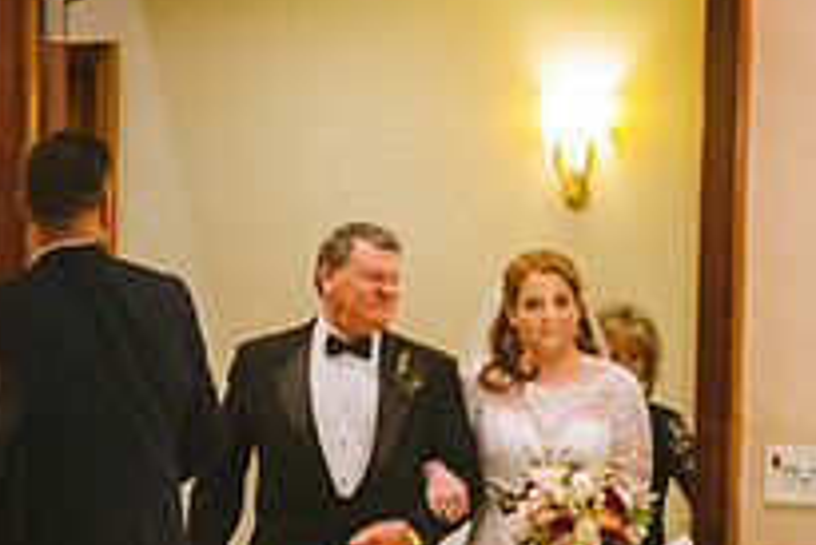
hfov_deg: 11.6
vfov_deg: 7.8
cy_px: 433
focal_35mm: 175
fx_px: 3969
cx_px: 60
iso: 2000
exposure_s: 1/125
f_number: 2.8
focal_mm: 52
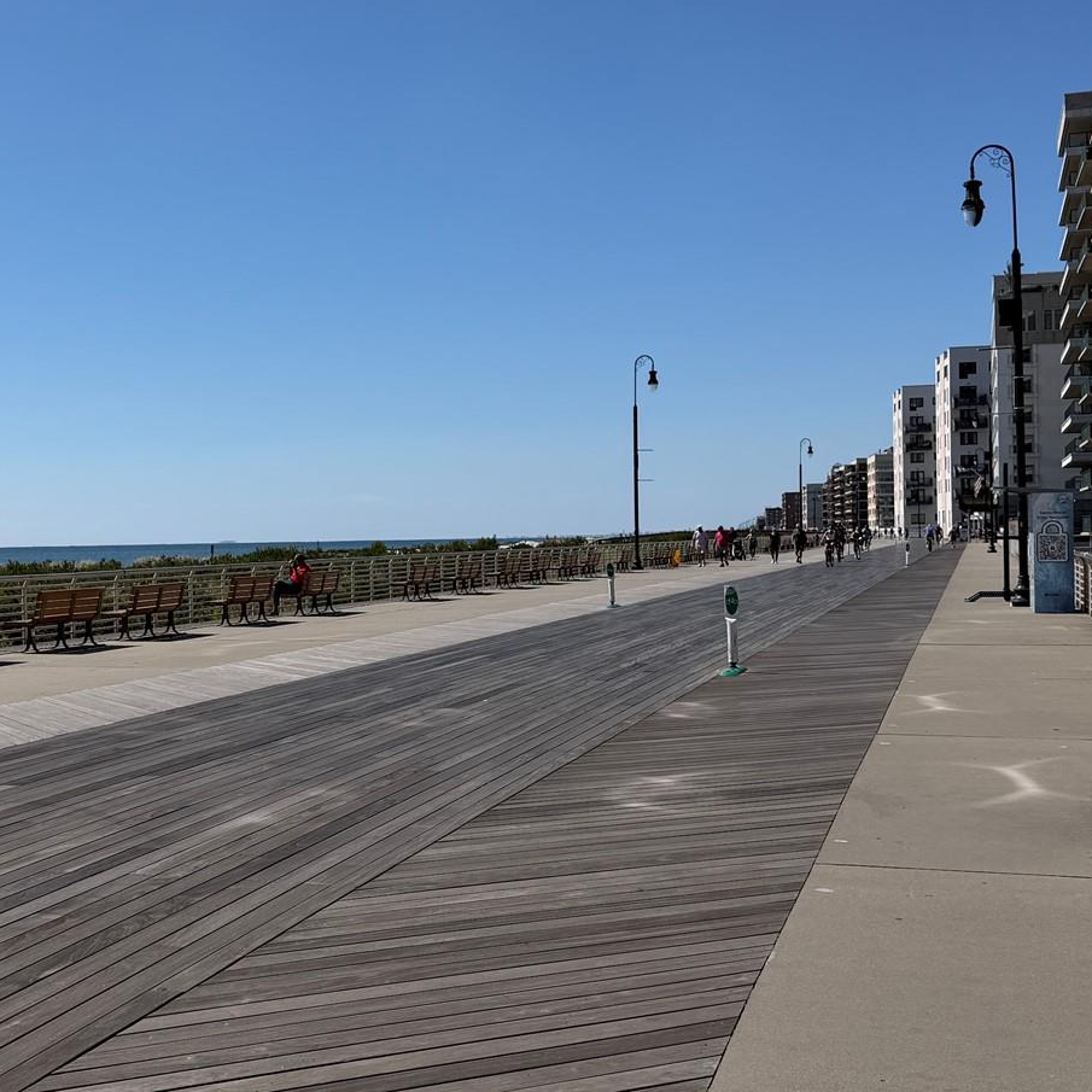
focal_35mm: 48
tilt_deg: -1.8
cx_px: 308
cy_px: 532
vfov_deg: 35.4
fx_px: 1713
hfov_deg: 34.8
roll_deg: +1.3
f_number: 1.78
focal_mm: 6.76
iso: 80
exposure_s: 1/8130
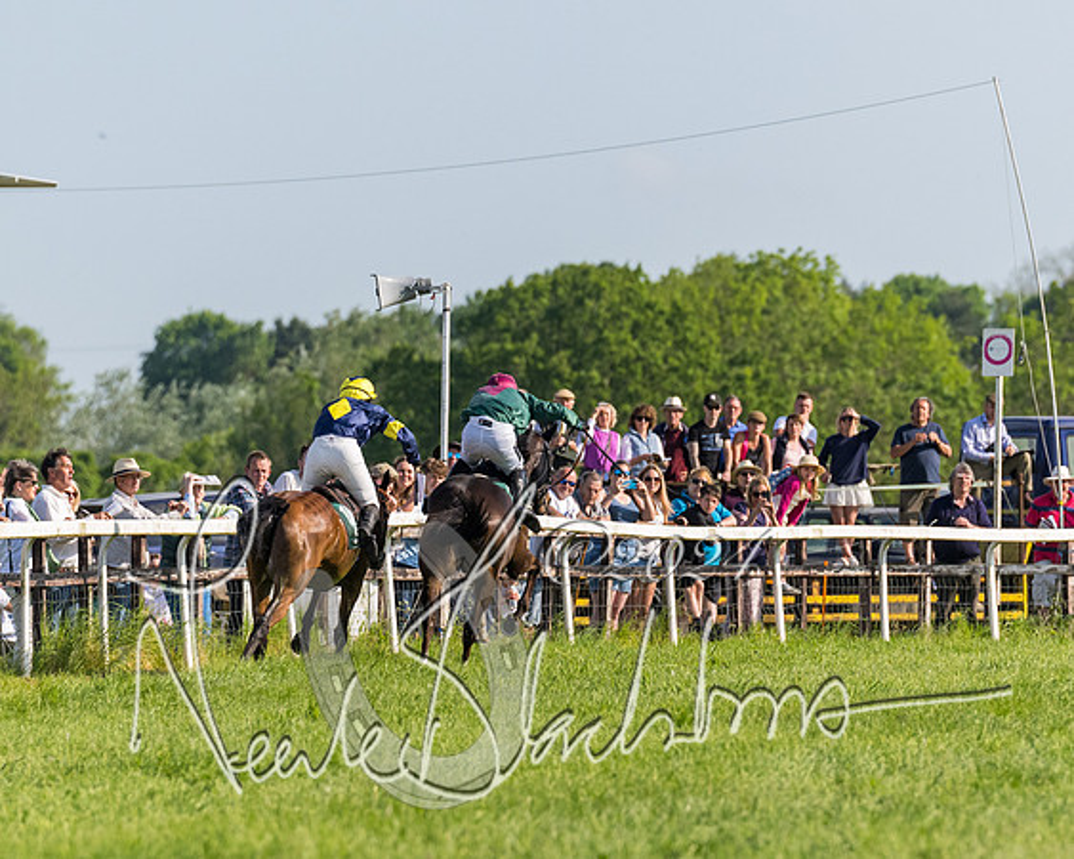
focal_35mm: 444
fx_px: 14096
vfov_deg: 3.5
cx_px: 527
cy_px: 593
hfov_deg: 4.4
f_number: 4
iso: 500
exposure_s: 1/6400
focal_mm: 200
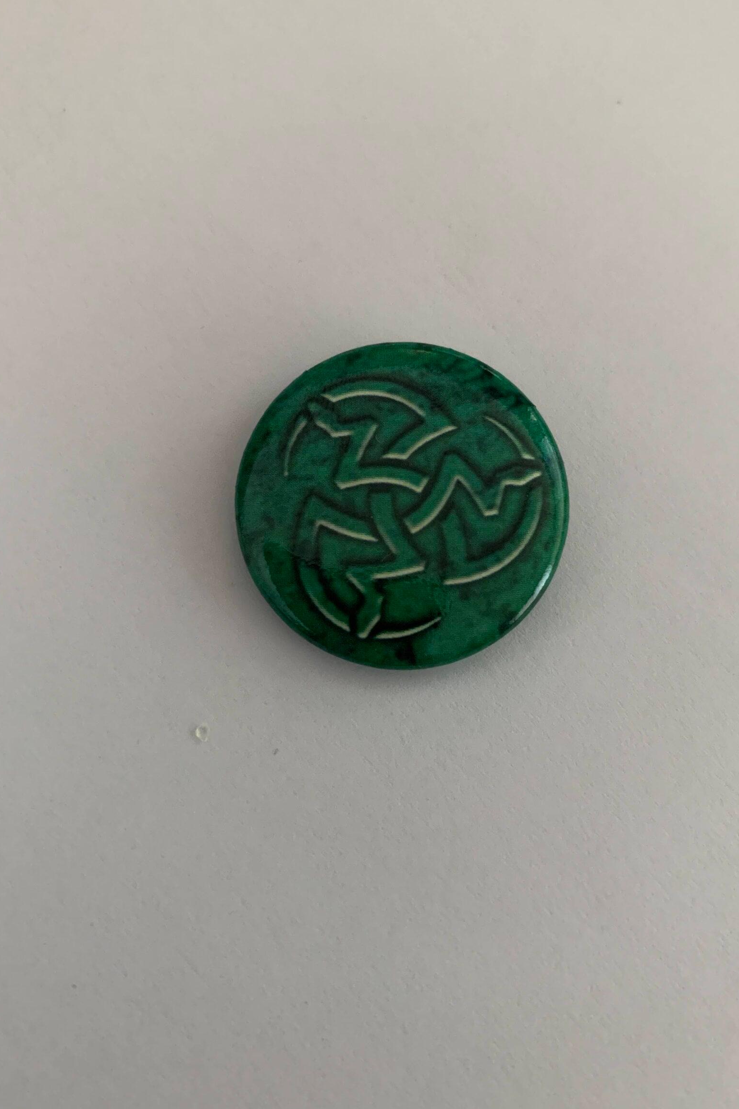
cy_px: 497
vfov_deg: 61.8
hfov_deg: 43.5
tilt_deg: -75.7
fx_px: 924
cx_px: 426
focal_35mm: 30
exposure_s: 1/60
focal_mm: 4.25
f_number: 1.8
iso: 320
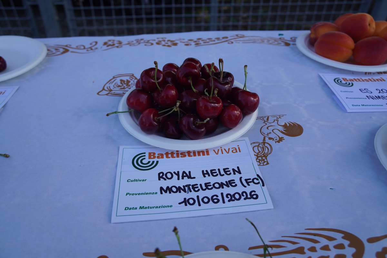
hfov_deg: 64.6
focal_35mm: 28
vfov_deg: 45.7
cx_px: 194
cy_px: 129
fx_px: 306
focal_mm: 19
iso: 100
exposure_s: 1/320
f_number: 4.5
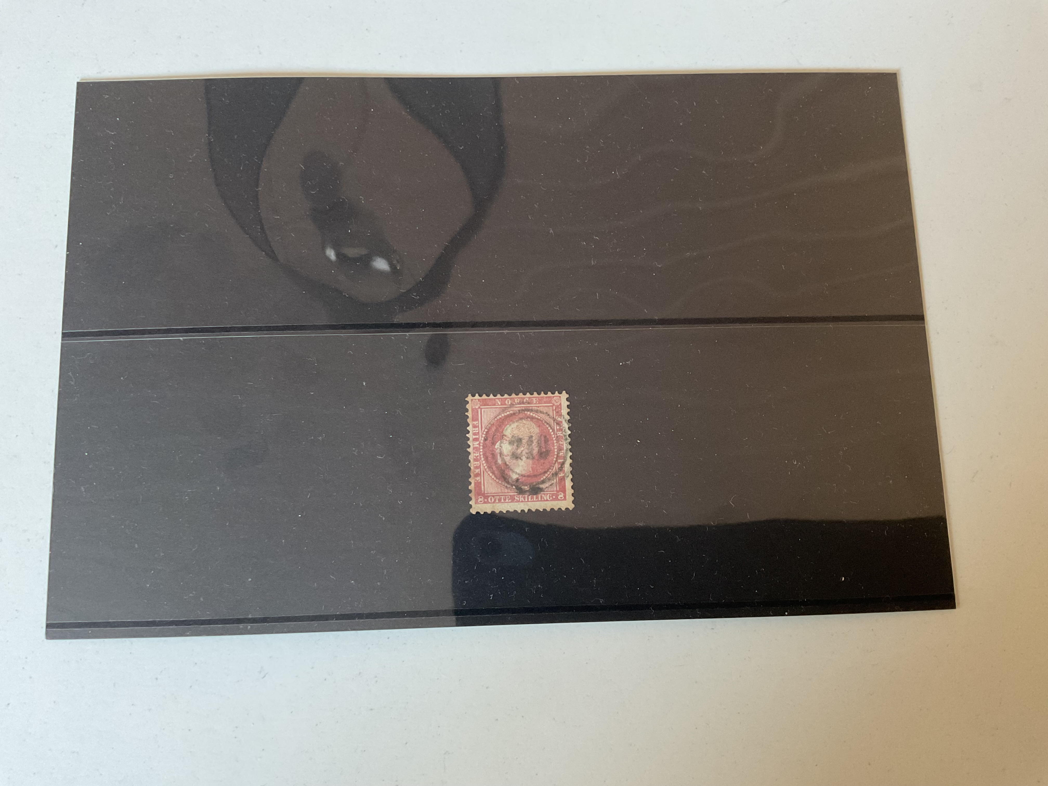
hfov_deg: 61.7
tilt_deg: -80.3
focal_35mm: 29
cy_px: 393
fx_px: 878
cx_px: 524
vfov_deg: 48.2
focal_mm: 3
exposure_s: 1/40
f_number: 1.8
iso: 250
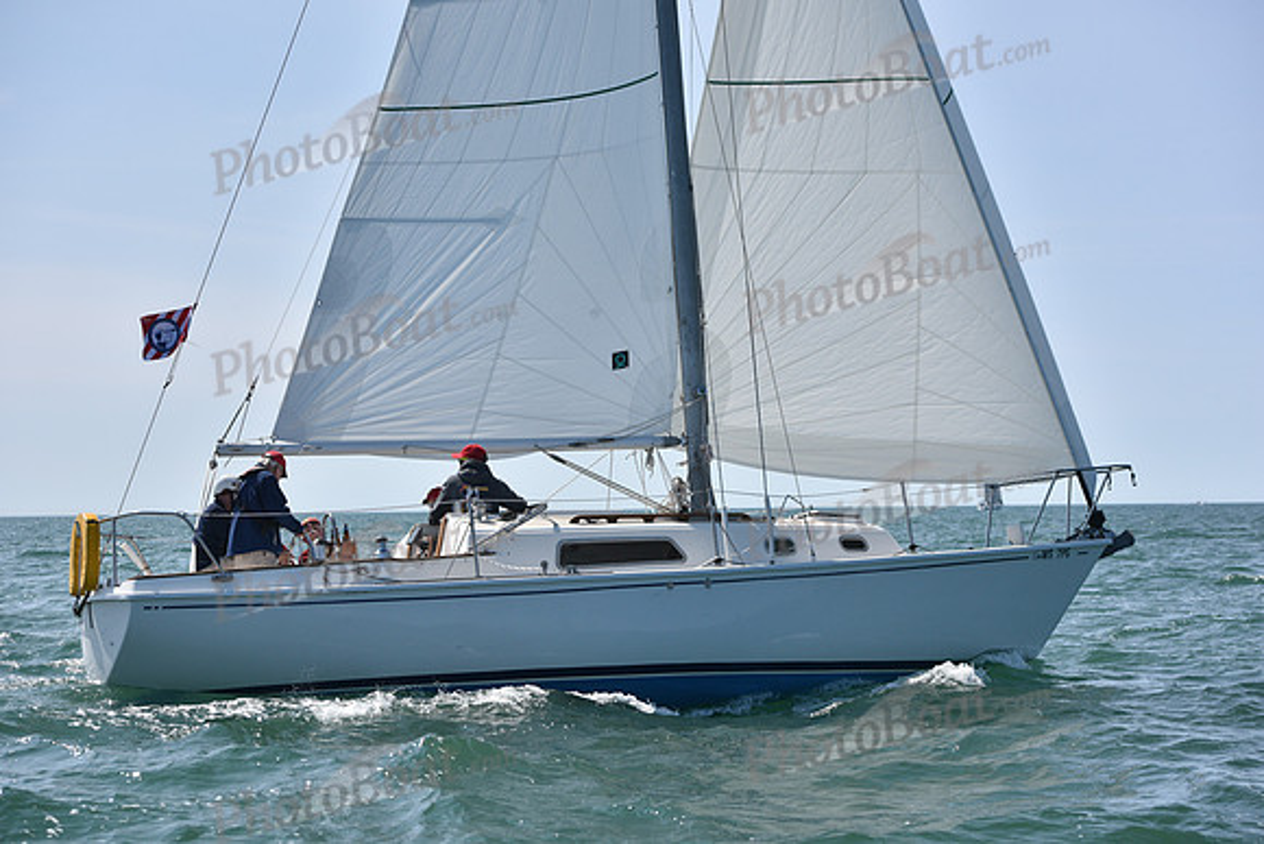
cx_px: 632
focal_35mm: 78
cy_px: 422
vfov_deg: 17.5
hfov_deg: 26.0
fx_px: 2739
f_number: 5
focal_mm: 78
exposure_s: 1/1000
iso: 320
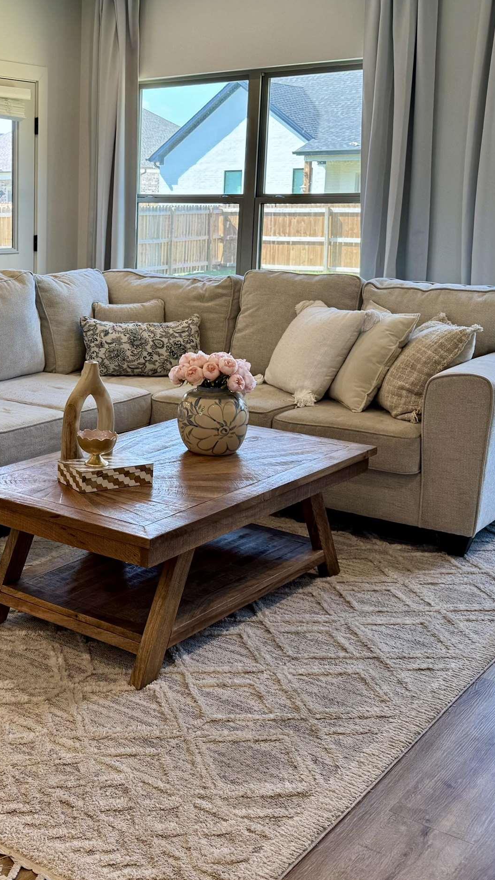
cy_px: 359
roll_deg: -0.4
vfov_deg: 47.1
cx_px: 18
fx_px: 1003
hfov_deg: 26.5
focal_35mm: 43
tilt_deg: -8.9
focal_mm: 6.76
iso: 100
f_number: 1.78
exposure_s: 1/170
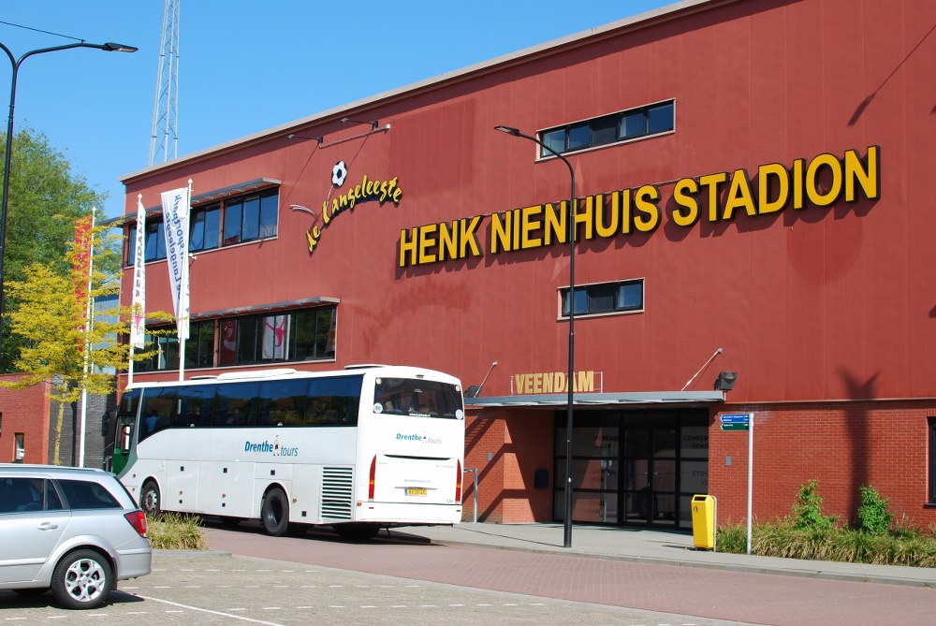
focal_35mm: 52
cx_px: 468
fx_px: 1366
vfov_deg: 25.8
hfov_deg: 37.8
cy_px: 313
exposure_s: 1/200
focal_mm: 35
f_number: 7.1
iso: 100
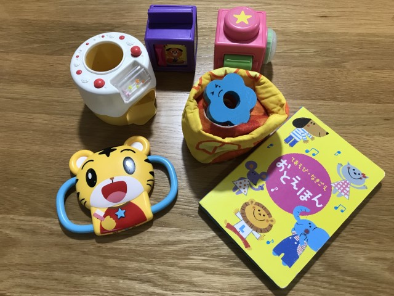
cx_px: 197
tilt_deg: -64.9
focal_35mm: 28
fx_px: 319
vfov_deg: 49.7
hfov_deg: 63.4
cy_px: 148
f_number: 1.8
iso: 40
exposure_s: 1/15
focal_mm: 3.99
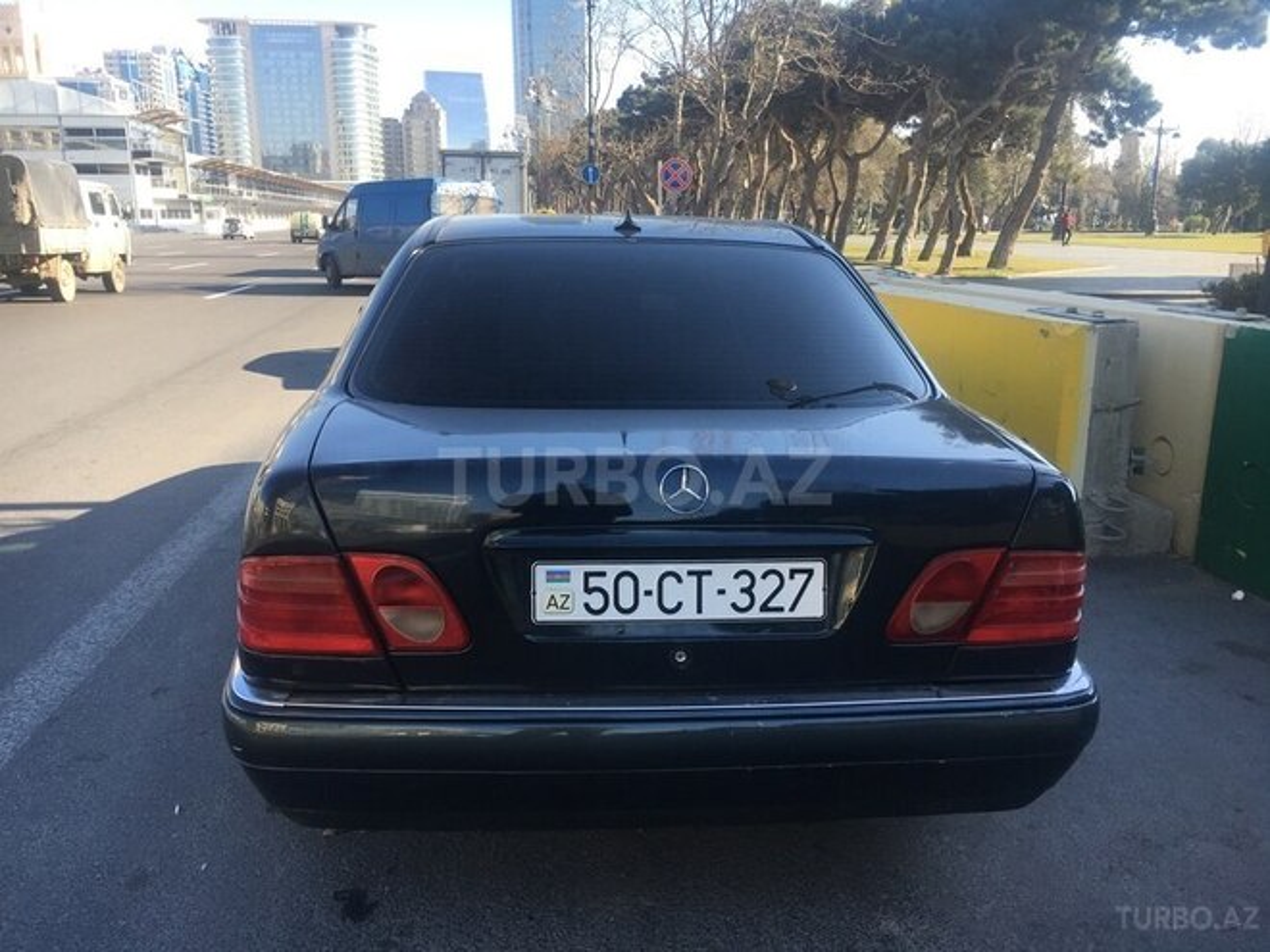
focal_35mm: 29
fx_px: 1064
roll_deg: -2.6
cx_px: 635
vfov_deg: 48.2
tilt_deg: -12.3
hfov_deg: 61.7
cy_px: 476
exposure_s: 1/384
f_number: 2.2
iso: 25
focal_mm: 4.15
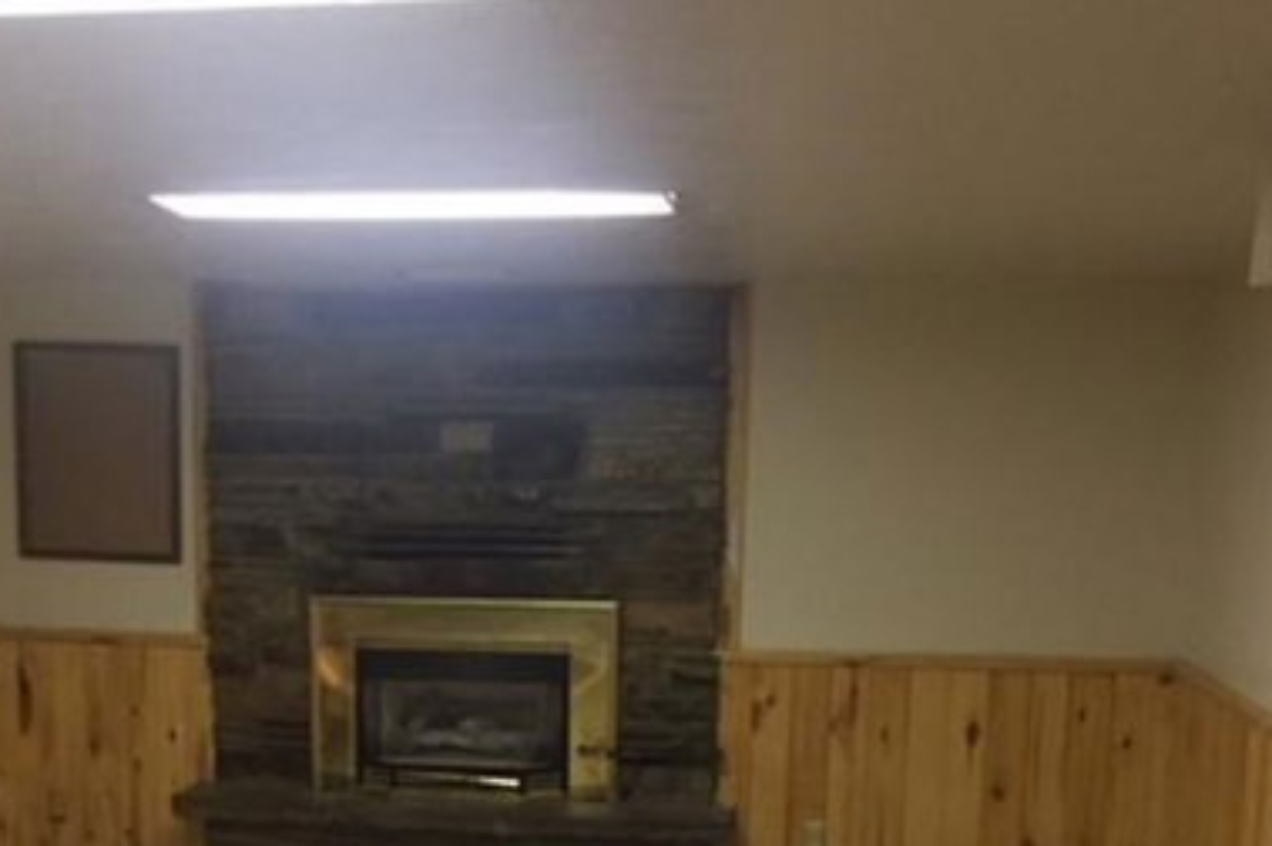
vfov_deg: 25.7
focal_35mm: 51
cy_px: 749
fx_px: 1800
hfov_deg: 38.7
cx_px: 493
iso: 250
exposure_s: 1/15
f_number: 2.2
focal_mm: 4.15
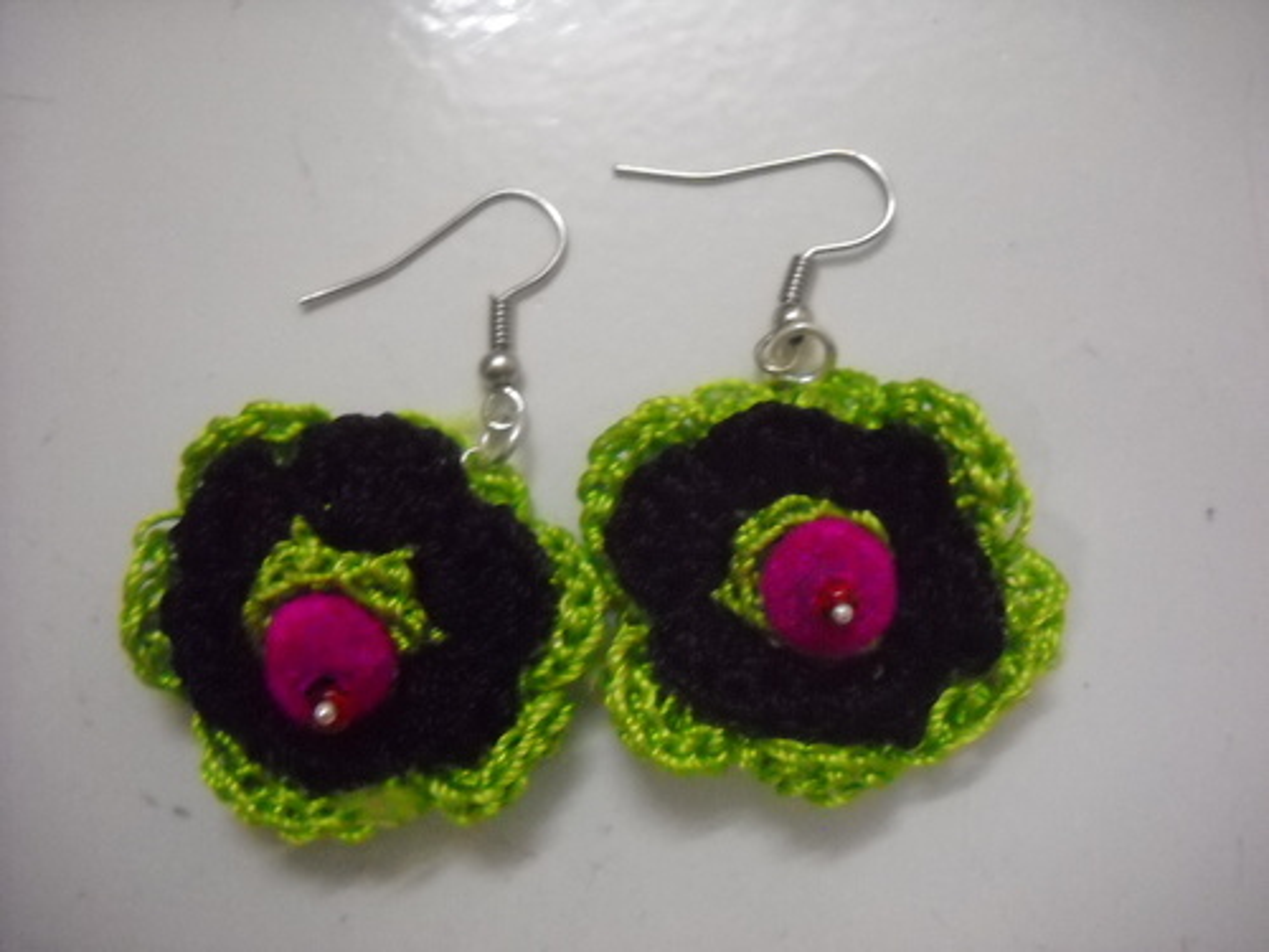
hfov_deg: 45.8
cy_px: 476
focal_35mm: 41
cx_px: 634
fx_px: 1503
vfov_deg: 35.1
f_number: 3.1
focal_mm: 6.72
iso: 800
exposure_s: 1/52
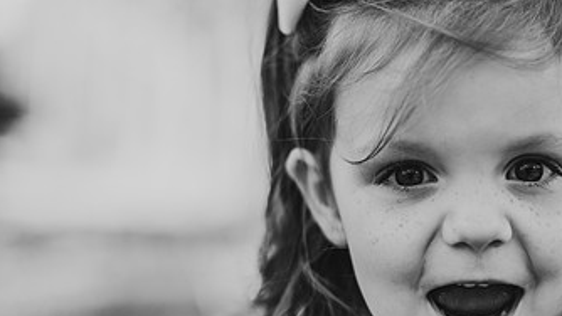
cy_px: 177
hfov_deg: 23.3
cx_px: 397
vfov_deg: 13.3
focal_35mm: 91
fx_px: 1356
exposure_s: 1/1250
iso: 200
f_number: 2
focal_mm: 50
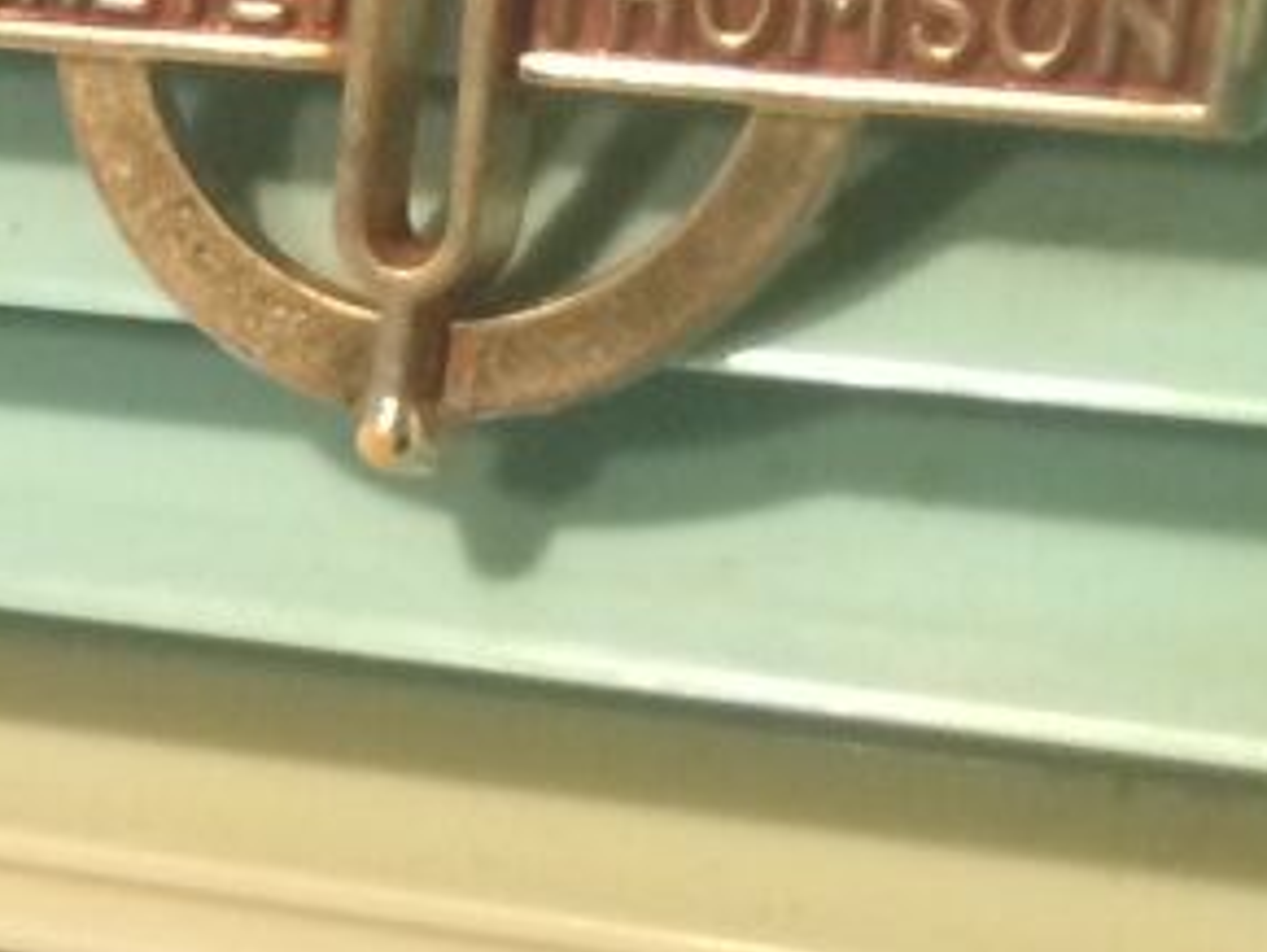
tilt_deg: -19.8
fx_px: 5971
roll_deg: +0.0
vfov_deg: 8.7
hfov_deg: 10.8
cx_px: -1481
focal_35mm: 163
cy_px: 1812
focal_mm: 4.15
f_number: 2.2
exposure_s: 1/33
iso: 80
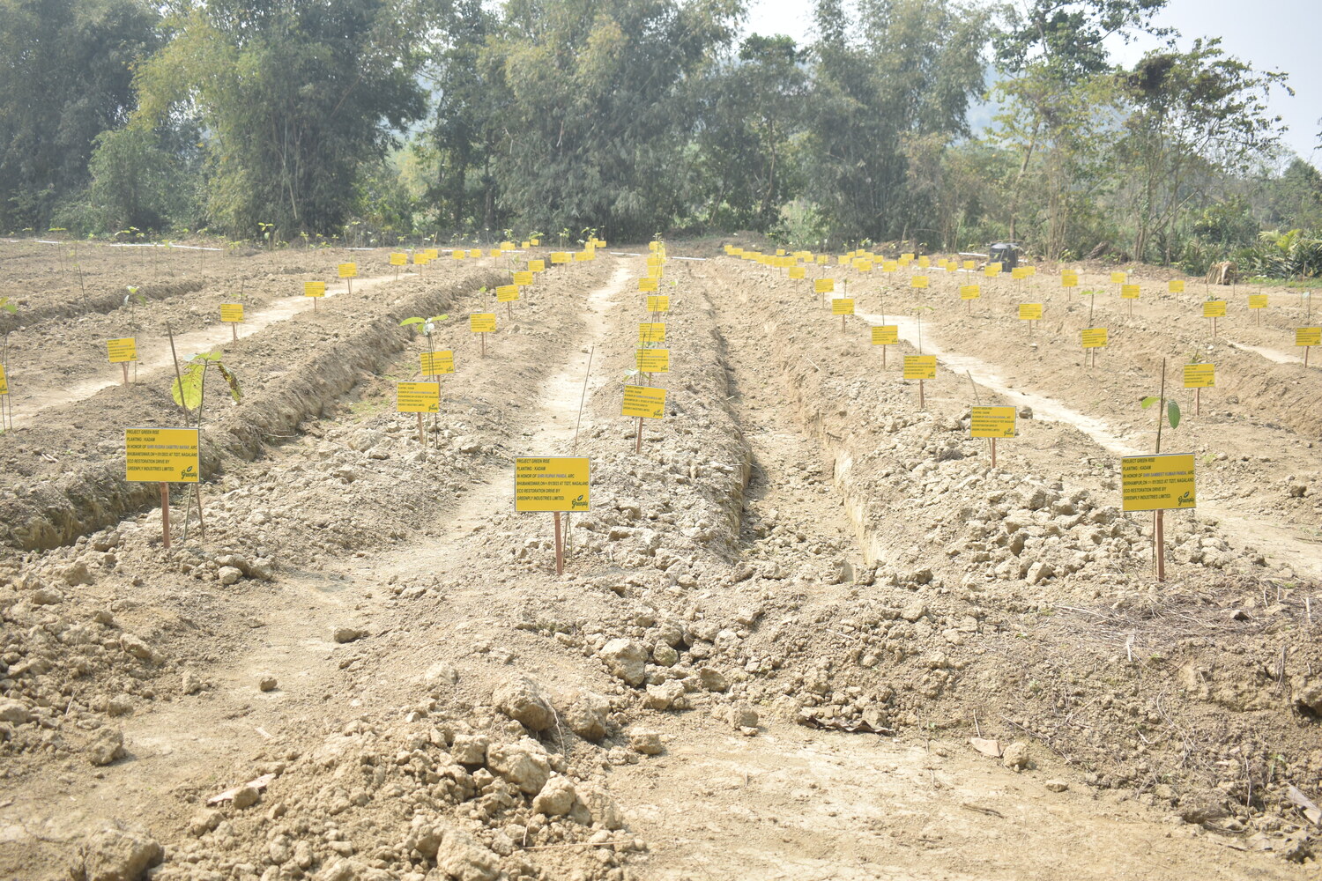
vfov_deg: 38.4
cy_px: 440
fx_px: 1267
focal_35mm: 34
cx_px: 661
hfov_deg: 55.1
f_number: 3.8
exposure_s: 1/320
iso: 100
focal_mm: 23
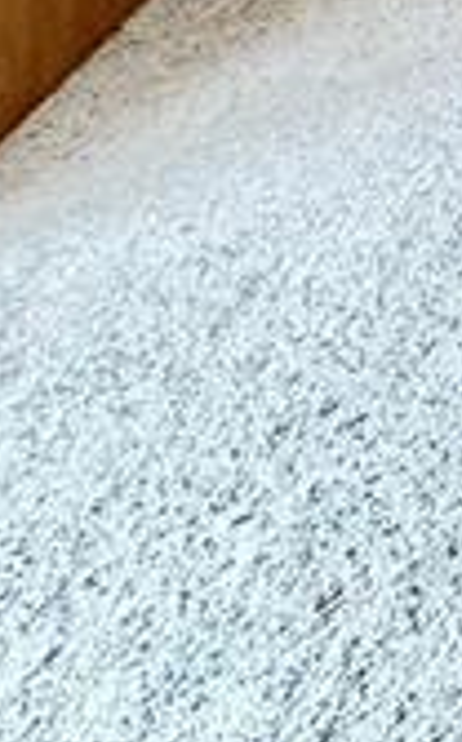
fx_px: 1838
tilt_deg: -4.6
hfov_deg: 8.0
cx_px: 1870
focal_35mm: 91
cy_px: -902
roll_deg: -3.2
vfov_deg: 15.7
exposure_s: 1/120
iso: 64
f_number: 2.2
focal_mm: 2.22
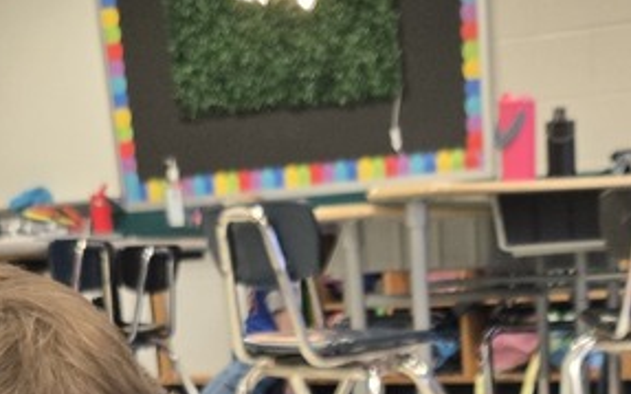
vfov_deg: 11.9
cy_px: 964
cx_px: 508
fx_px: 1495
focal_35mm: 87
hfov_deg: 23.5
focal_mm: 5.4
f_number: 1.8
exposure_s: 1/120
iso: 250
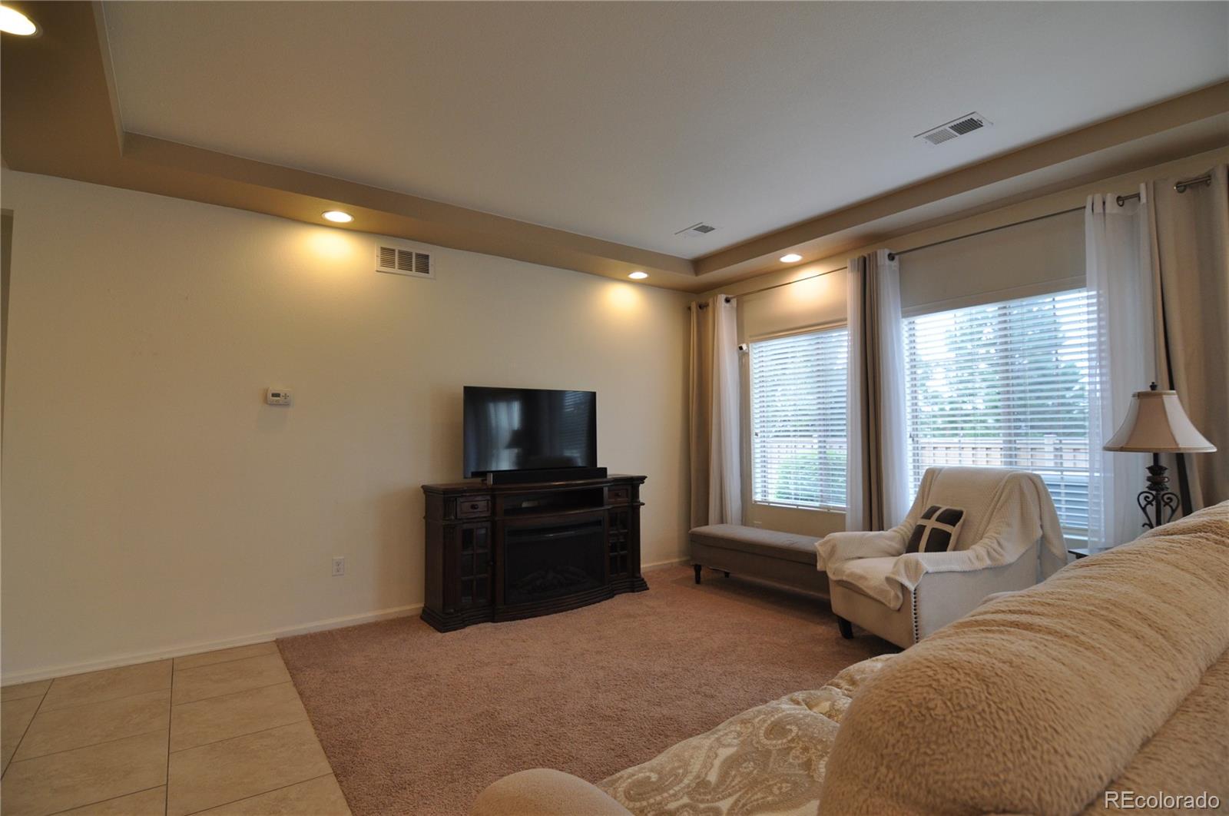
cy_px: 408
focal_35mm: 16
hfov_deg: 95.1
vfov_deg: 71.9
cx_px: 614
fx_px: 562
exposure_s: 1/60
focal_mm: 11
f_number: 4
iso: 450
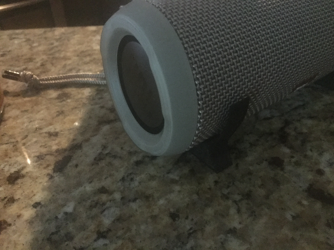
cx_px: 167
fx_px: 299
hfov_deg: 58.4
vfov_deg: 45.4
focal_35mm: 31
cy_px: 125
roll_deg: +0.9
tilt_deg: -37.6
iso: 800
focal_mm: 3.3
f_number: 2.4
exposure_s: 1/15
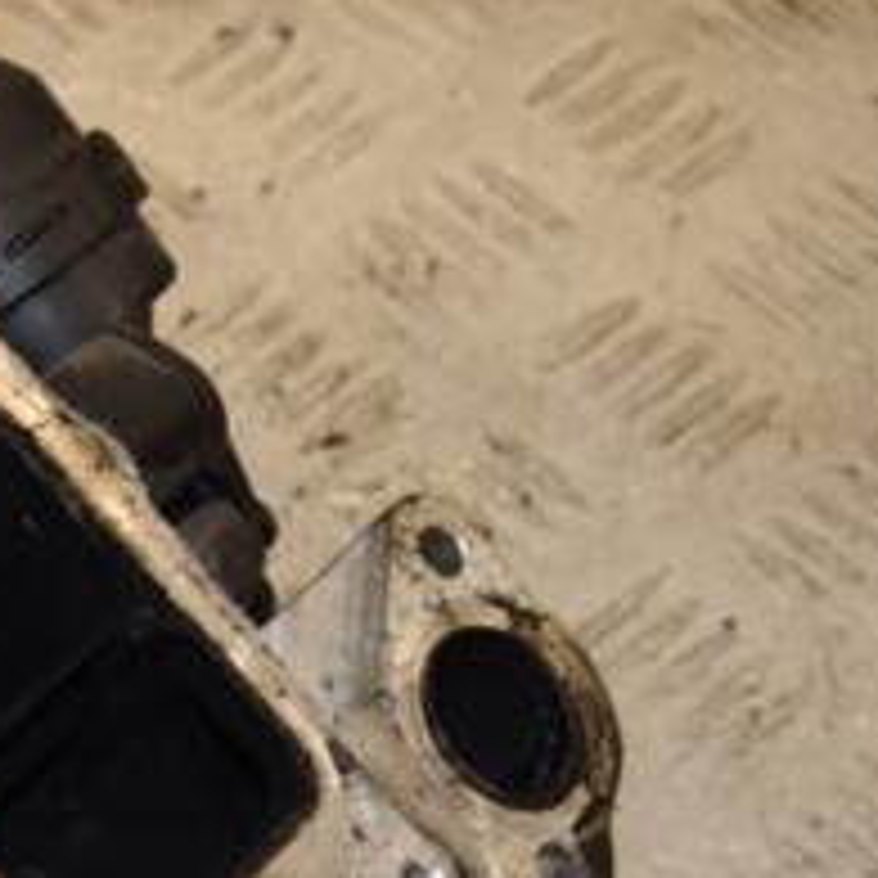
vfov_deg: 11.0
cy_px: 846
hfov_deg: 10.9
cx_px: -153
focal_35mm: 157
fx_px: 4505
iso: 800
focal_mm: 40
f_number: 7.1
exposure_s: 1/200
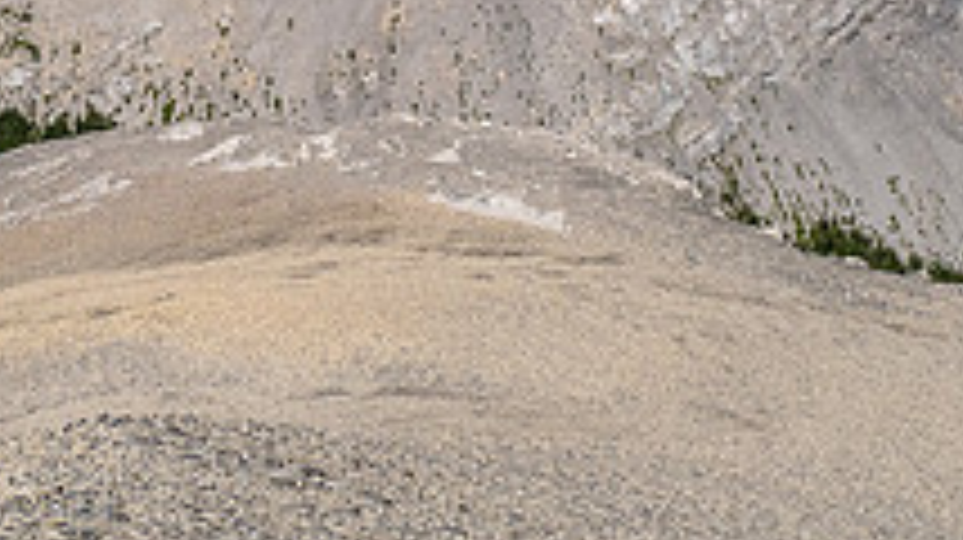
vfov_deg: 15.3
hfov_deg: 29.5
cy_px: -331
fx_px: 1812
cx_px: 302
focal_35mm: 71
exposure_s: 1/320
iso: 200
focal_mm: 12
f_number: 8
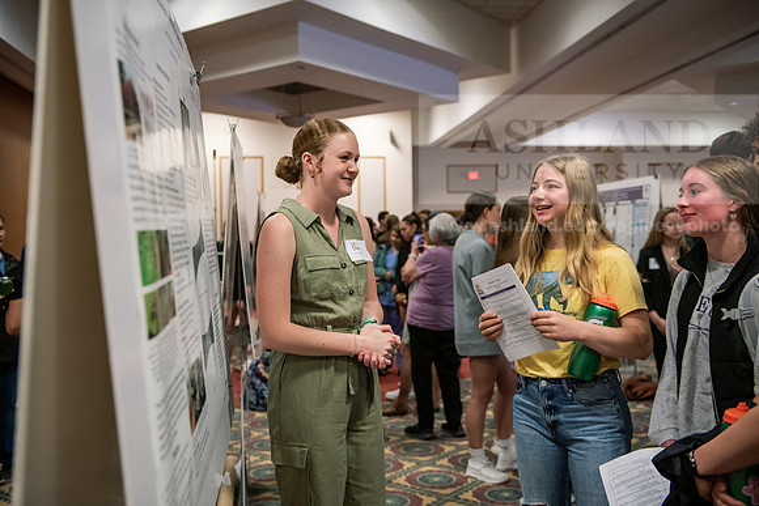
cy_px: 253
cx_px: 380
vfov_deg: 36.9
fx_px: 759
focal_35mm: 36
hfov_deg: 53.1
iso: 2000
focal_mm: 36
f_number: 3.2
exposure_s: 1/160
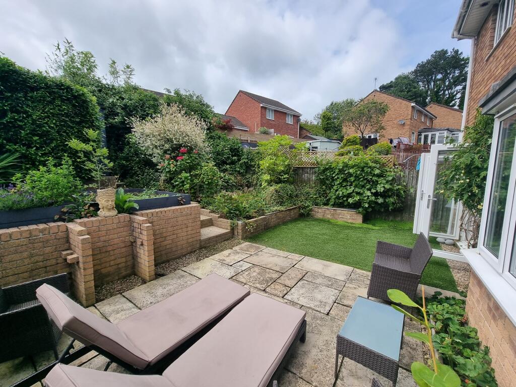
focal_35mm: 13
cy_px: 194
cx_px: 258
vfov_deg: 89.9
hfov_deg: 106.2
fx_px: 194
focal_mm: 2.2
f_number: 2.2
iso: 50
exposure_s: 1/1952
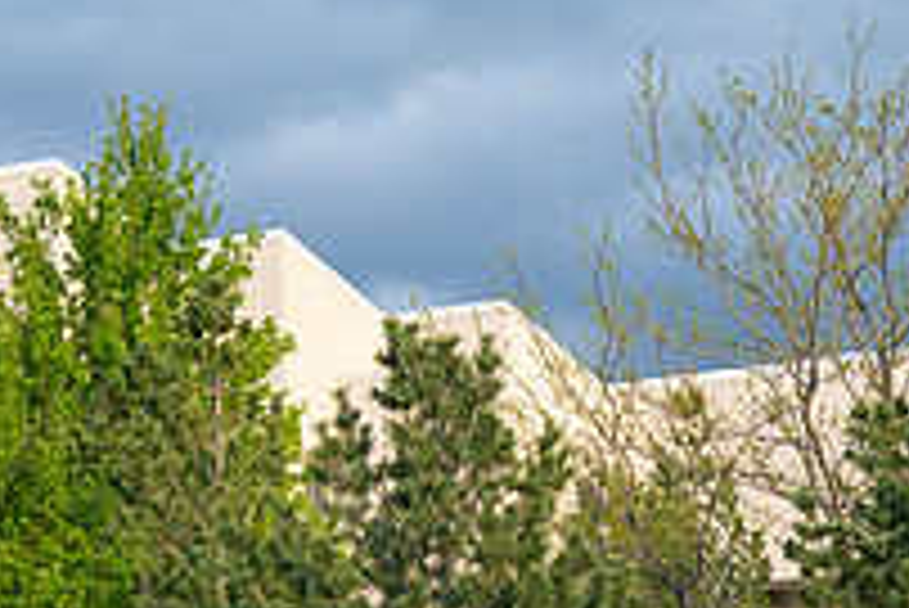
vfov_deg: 5.4
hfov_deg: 8.1
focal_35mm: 253
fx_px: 6393
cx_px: 497
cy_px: 522
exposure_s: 1/400
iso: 450
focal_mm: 78
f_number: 5
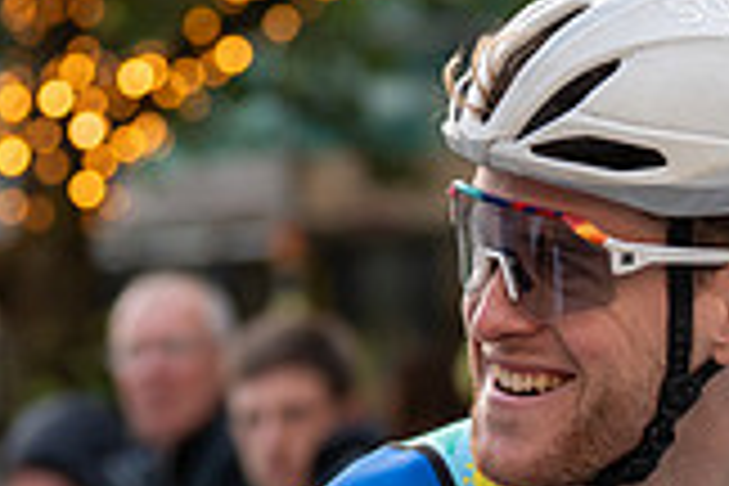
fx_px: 7148
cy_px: 372
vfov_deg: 3.9
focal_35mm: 353
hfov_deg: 5.8
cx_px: 579
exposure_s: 1/800
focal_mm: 79
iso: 1000
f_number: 2.8
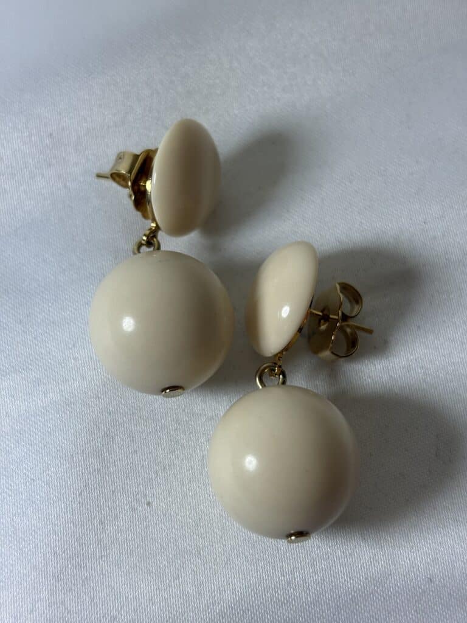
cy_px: 312
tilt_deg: -72.4
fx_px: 935
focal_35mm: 52
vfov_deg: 36.8
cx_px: 234
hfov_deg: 28.0
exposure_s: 1/278
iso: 40
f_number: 1.6
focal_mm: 5.96
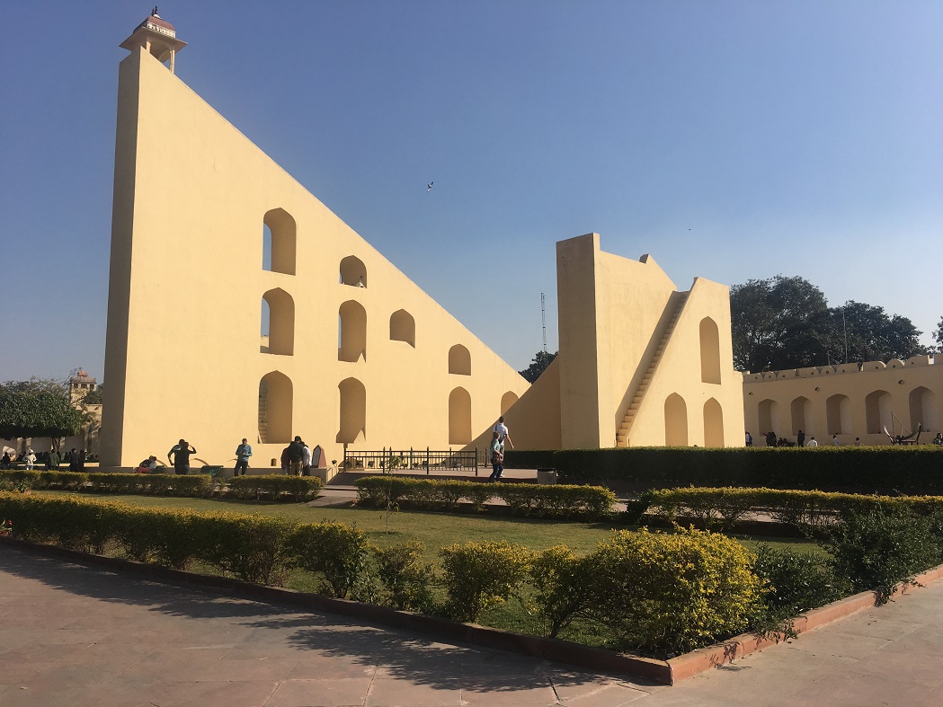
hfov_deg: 61.7
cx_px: 472
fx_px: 790
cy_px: 354
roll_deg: +1.1
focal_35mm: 29
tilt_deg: +10.8
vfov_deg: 48.2
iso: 25
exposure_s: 1/2331
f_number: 2.2
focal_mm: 4.15
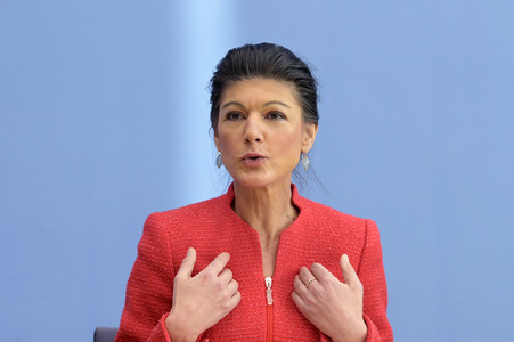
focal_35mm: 102
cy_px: 171
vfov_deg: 13.4
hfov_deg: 20.0
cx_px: 257
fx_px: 1455
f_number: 5
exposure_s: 1/640
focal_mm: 102
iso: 3200
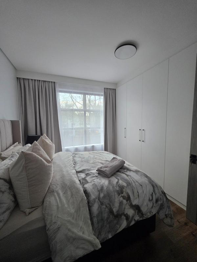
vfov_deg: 106.2
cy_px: 131
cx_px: 98
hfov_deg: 89.9
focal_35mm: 13
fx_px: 99
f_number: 1.9
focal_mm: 2.2
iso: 320
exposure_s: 1/359
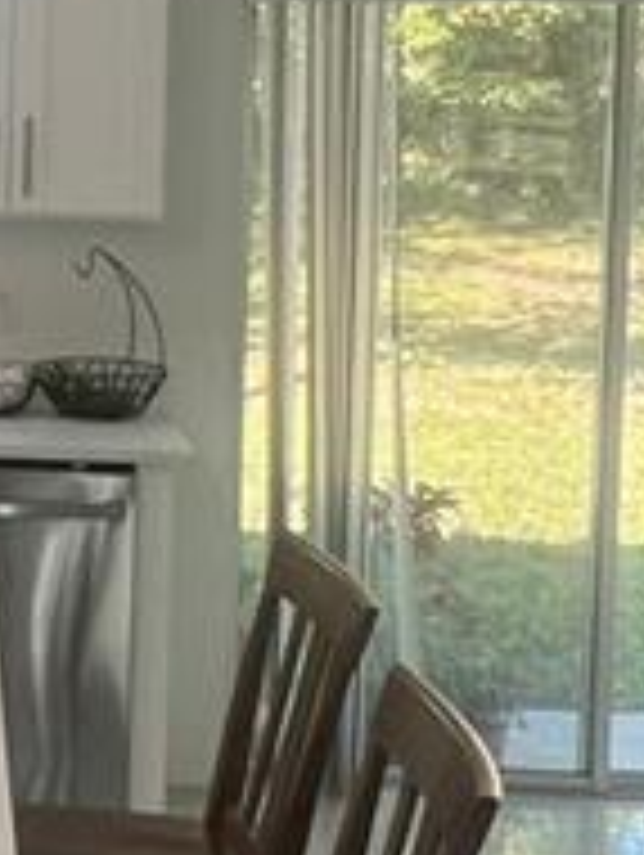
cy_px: 184
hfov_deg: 16.4
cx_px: -329
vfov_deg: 23.5
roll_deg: -0.1
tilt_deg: -0.8
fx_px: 2030
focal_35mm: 82
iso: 80
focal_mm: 1.57
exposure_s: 1/120
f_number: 1.8
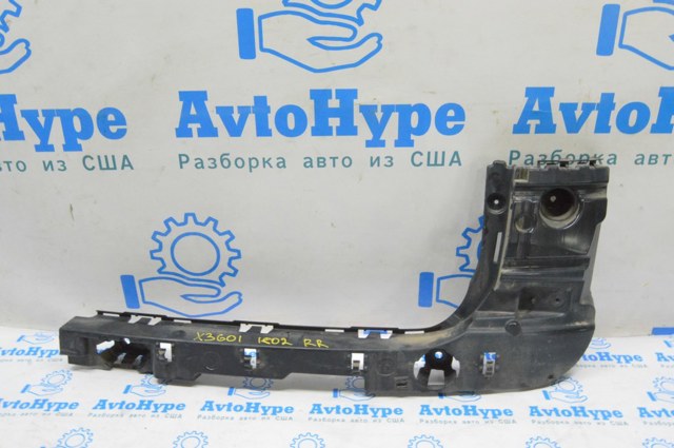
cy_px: 224
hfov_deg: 57.3
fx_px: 617
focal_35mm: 33
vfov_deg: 39.9
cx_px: 337
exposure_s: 1/15
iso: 6400
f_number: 20
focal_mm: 22
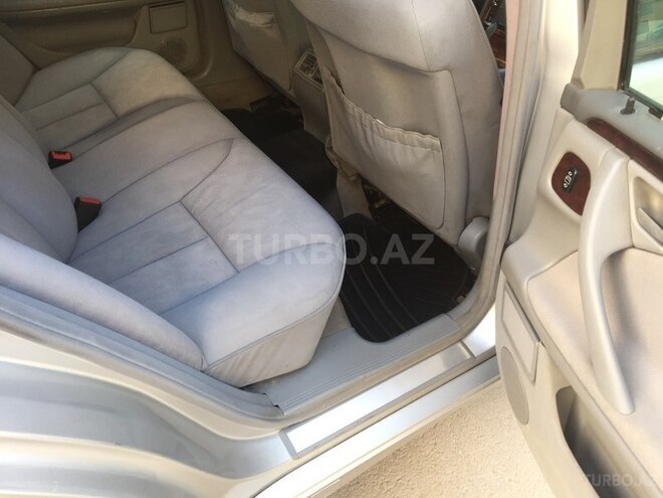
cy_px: 249
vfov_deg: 48.2
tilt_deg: -40.3
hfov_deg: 61.7
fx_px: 555
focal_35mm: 29
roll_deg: -1.1
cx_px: 332
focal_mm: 4.15
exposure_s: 1/50
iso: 40
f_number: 2.2
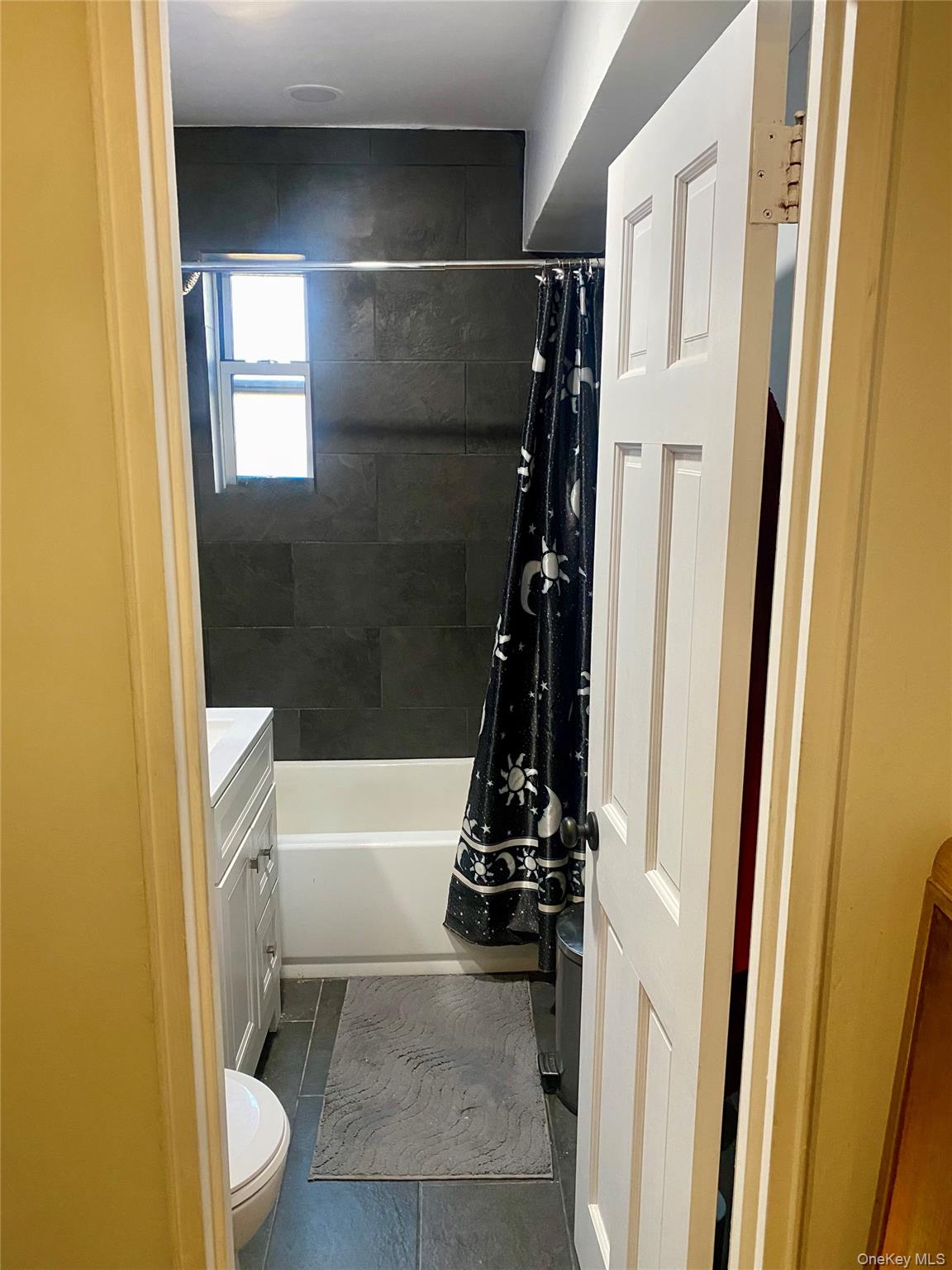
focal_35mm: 26
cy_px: 635
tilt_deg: -11.5
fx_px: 953
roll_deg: -0.3
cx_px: 476
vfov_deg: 67.3
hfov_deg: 53.1
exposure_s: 1/60
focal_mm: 4.25
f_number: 1.8
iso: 250
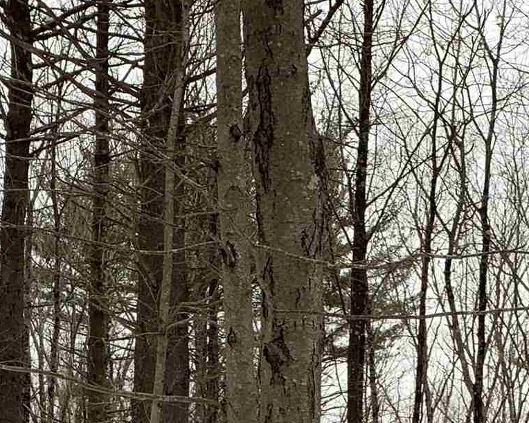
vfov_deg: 13.8
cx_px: 406
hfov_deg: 18.7
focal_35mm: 102
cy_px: 712
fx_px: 1597
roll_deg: -2.4
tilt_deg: +2.7
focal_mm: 4.25
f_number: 1.8
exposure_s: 1/298
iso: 25
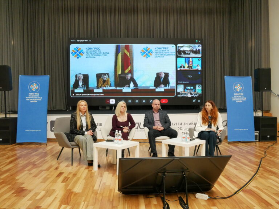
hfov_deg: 60.0
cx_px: 140
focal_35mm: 30
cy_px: 104
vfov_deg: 46.8
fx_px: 242
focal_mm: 15
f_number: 5.6
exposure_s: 1/160
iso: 3200
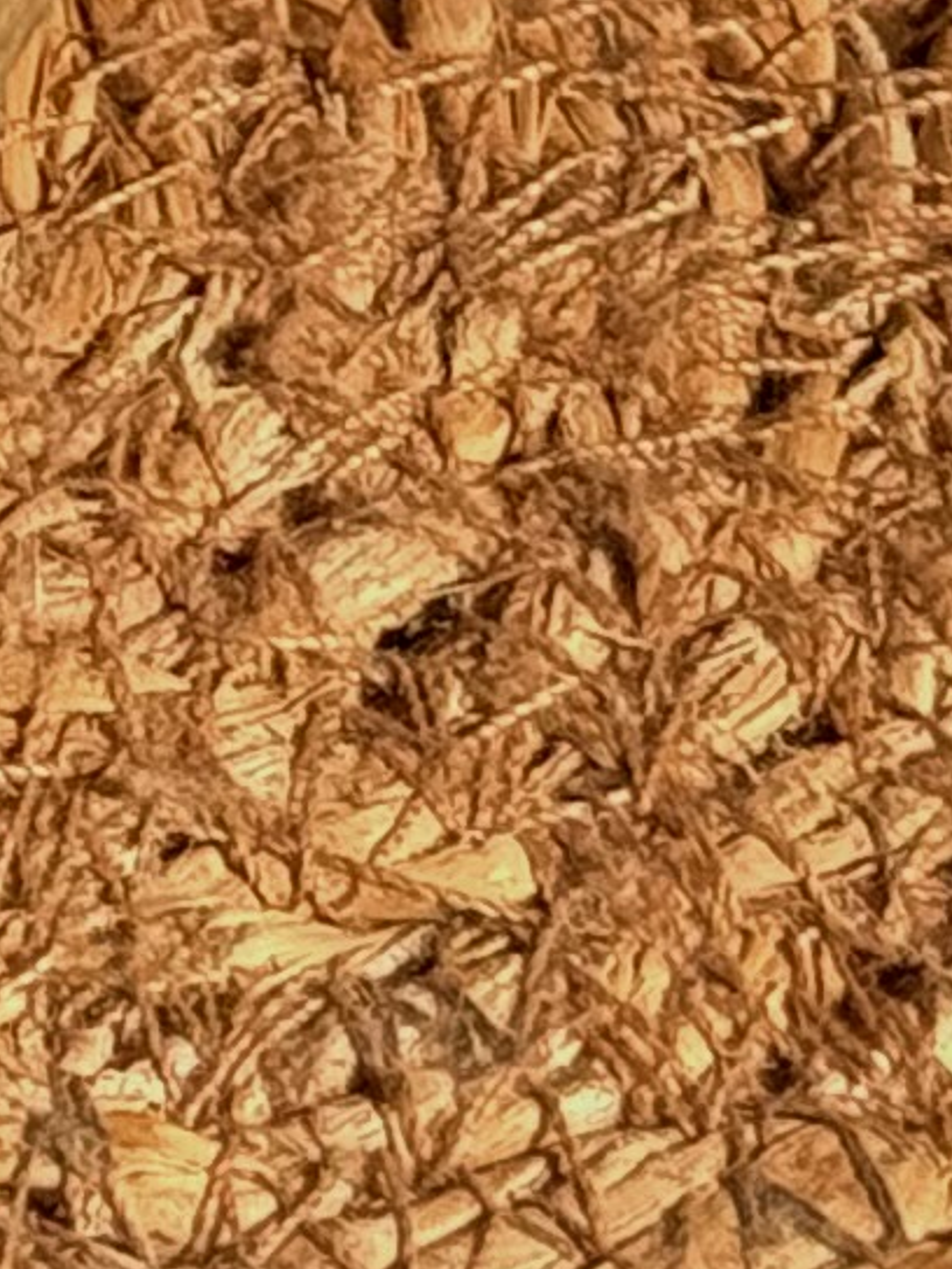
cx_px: -1353
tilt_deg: -45.4
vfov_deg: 5.4
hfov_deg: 4.1
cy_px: -1584
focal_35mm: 356
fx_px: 13054
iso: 64
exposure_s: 1/2976
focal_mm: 6.76
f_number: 1.78
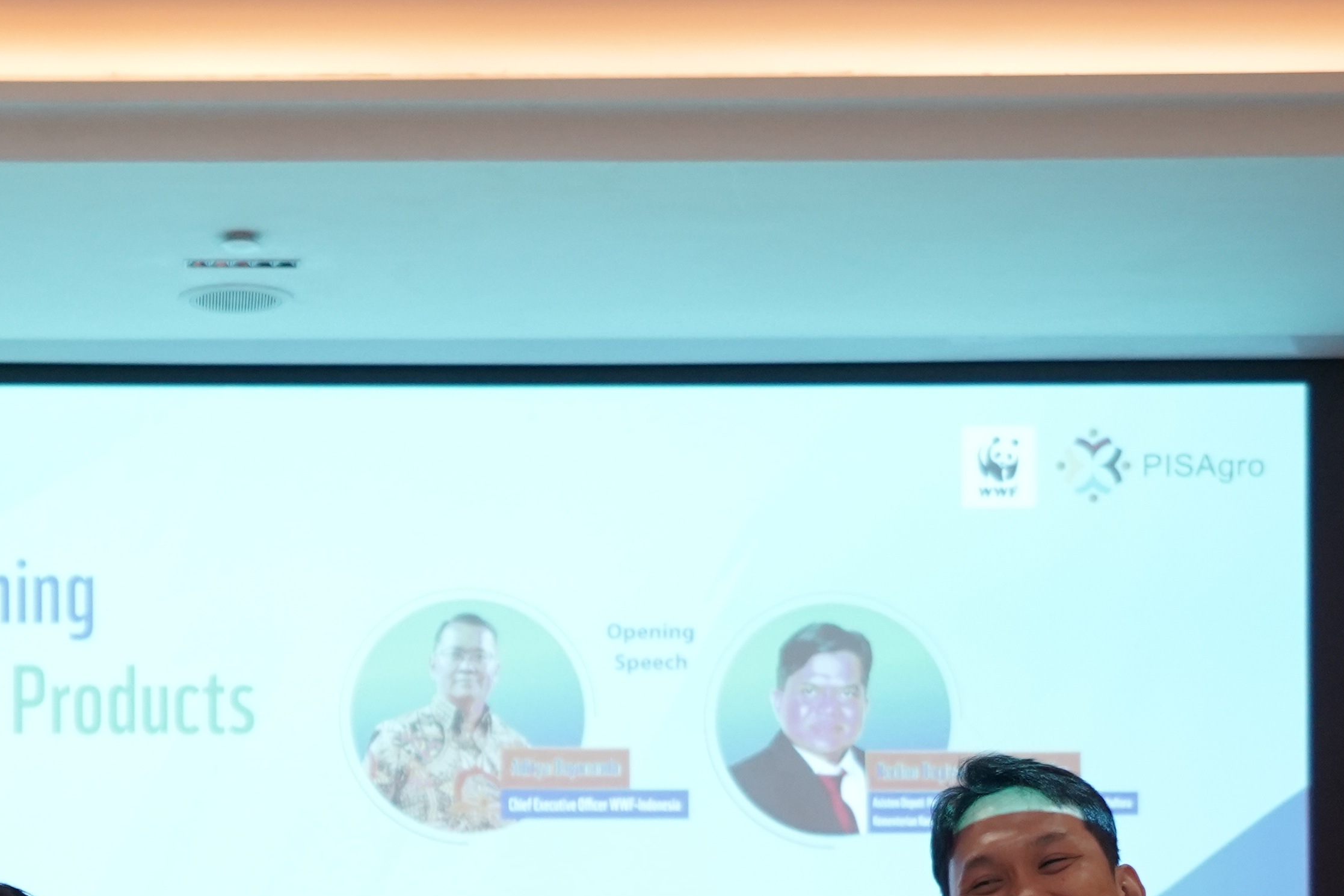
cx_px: 308
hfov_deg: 21.5
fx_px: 3509
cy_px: 1107
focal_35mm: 94
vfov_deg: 14.1
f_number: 2.8
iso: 2500
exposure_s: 1/200
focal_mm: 35
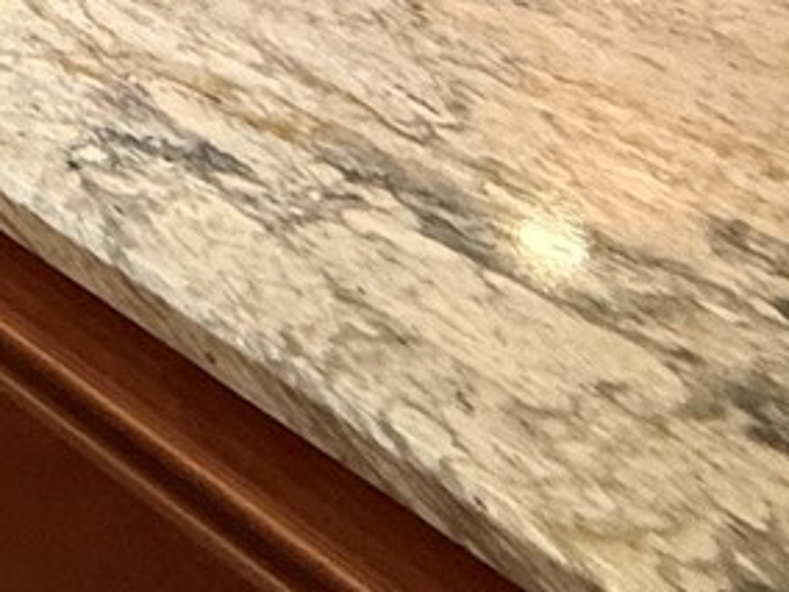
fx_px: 1801
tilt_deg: -10.4
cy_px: -720
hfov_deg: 14.7
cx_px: -1136
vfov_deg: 14.3
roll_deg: -6.2
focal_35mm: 79
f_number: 2.2
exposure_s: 1/60
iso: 500
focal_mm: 2.22
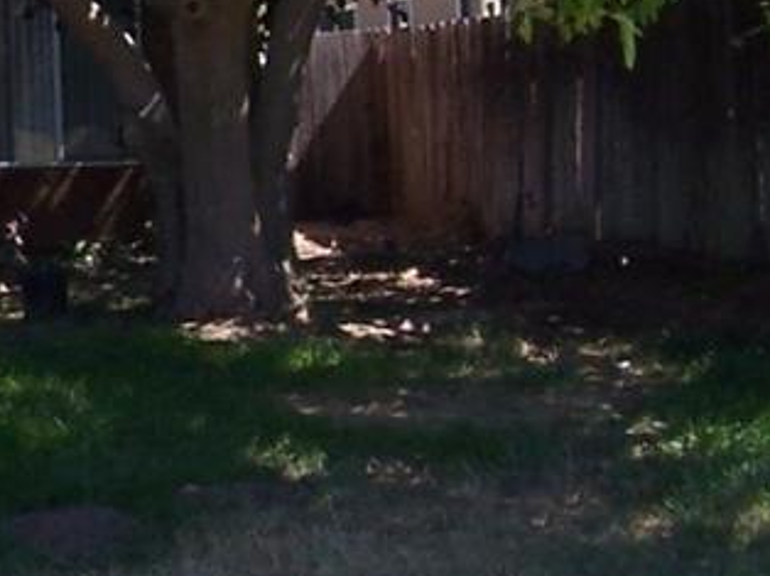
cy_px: 31
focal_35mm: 110
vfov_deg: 13.3
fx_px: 2445
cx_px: -383
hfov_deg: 16.3
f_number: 5.6
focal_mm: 3.8
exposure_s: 1/125
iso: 64
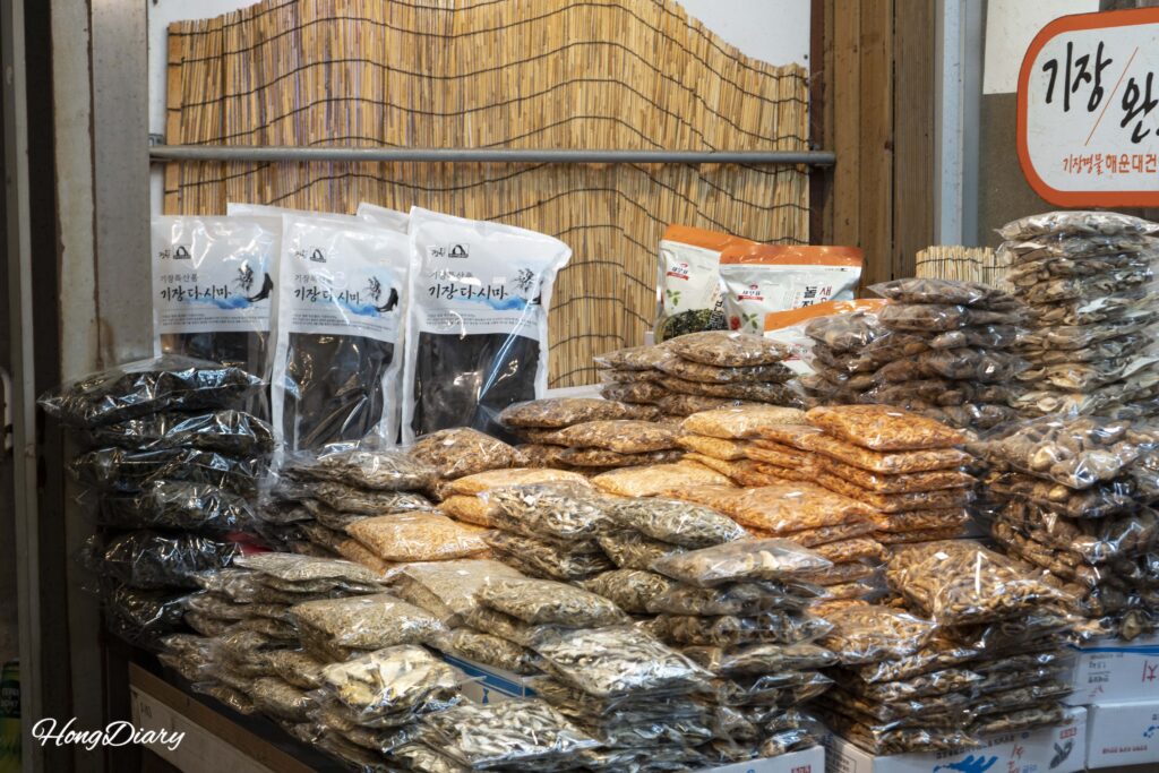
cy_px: 386
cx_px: 580
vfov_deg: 22.6
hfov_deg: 33.4
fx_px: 1932
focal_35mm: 60
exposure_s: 1/160
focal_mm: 60
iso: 1000
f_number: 5.6
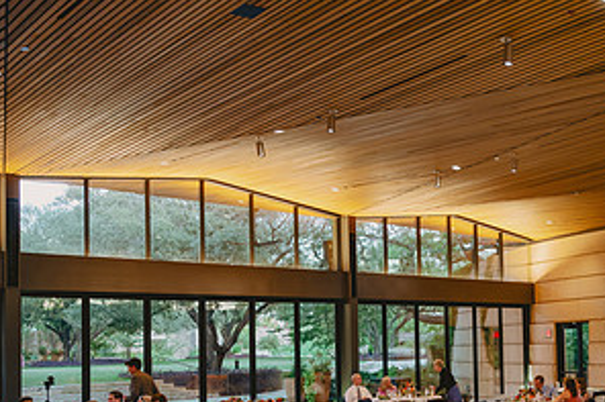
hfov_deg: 40.6
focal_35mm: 47
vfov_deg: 28.1
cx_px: 460
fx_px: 789
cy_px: 314
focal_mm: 24
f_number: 2.8
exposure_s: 1/60
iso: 640
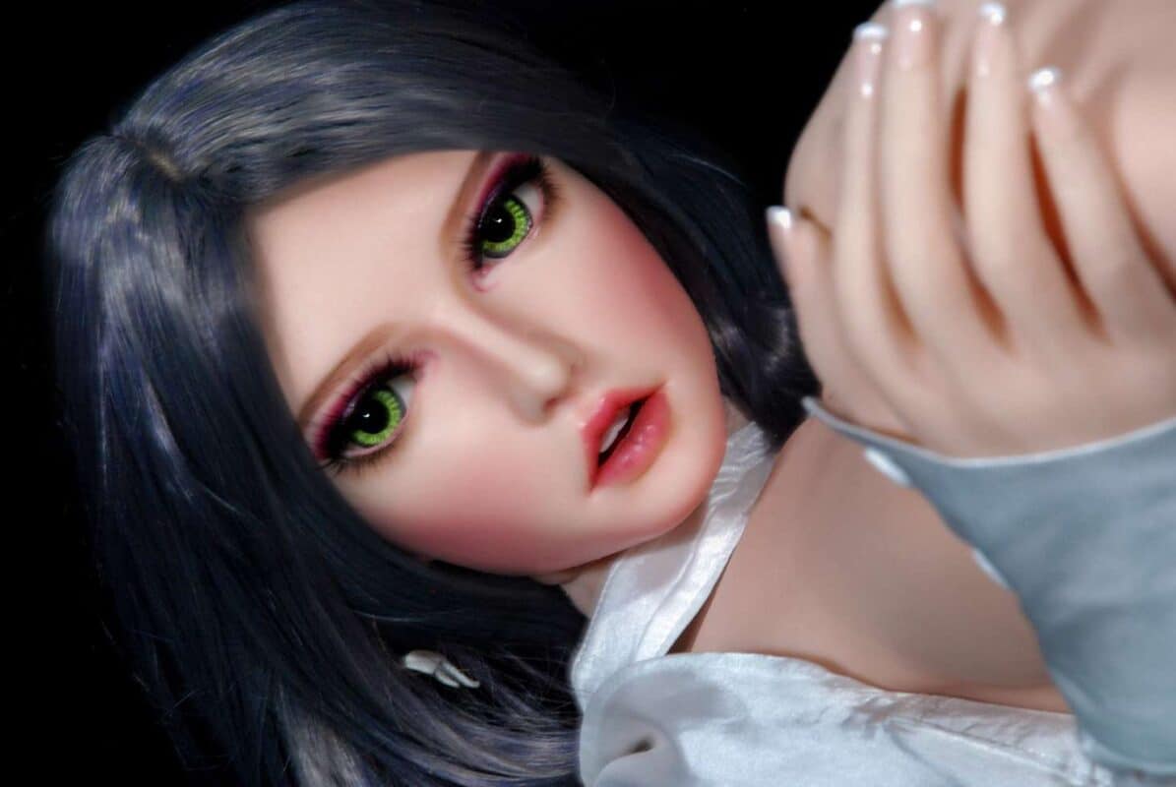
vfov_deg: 7.3
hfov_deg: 11.0
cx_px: 588
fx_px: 6132
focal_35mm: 188
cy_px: 394
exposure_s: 1/8
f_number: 18
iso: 1250
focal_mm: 125
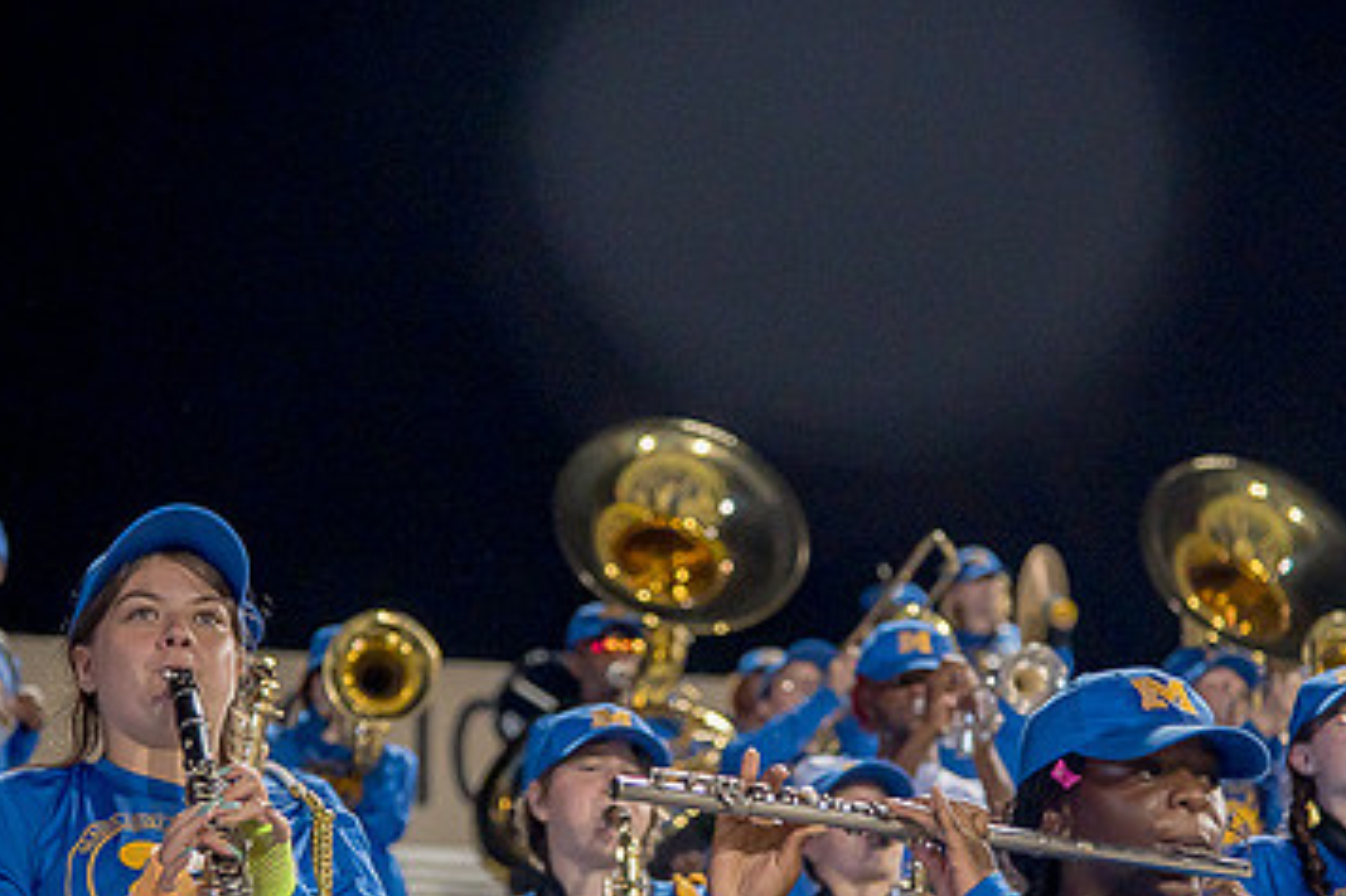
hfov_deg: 14.7
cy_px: 597
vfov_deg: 9.8
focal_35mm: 140
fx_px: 5232
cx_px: 699
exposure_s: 1/200
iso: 2000
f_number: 4
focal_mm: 86
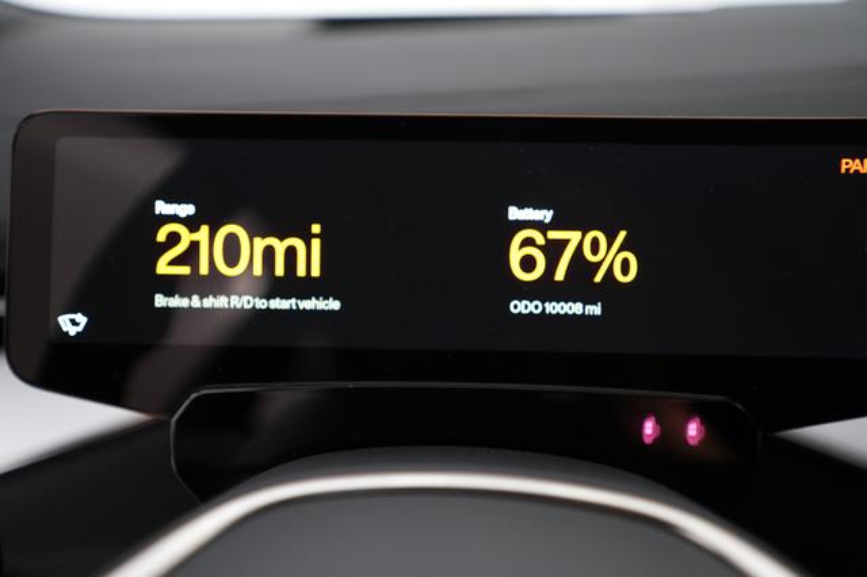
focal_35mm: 28
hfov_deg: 65.5
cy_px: 288
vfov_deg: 46.4
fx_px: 674
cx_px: 434
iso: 1250
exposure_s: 1/30
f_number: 2.8
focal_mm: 28
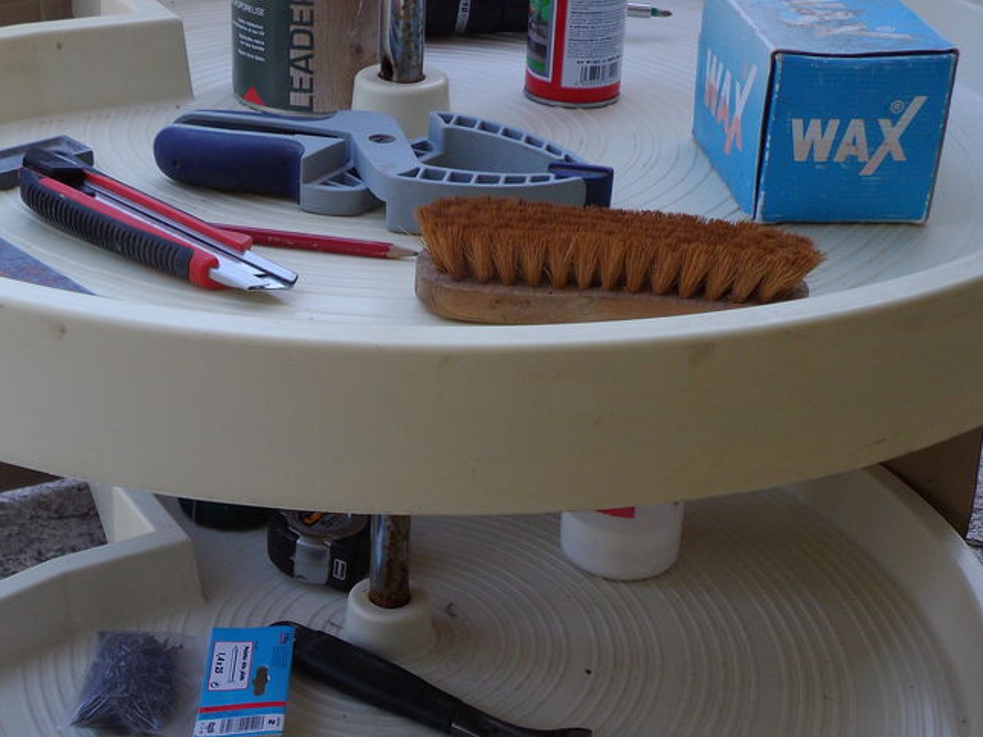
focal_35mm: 59
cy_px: 359
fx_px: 1675
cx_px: 375
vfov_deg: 24.8
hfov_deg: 32.6
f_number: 3.3
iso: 100
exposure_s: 1/160
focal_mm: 6.8
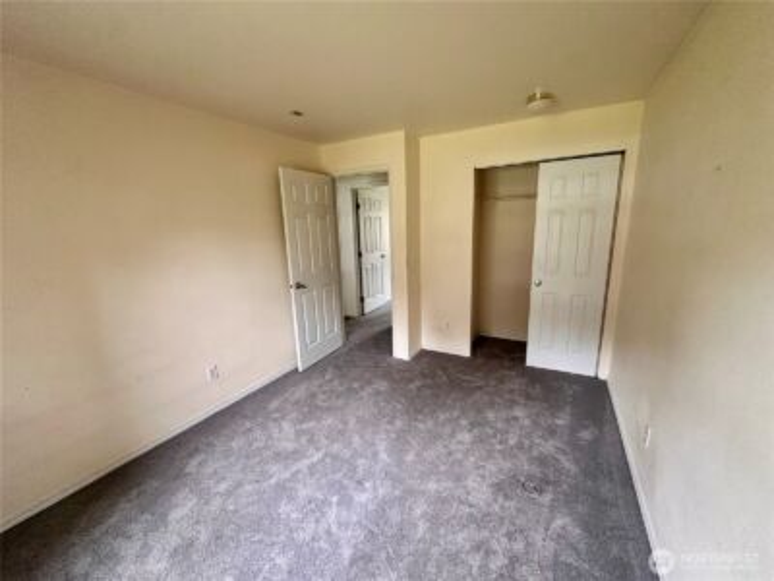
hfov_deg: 102.1
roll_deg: +1.3
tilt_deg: -12.0
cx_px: 387
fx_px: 313
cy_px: 290
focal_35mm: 14
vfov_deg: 85.7
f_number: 2.2
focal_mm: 2.22
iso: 500
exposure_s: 1/60
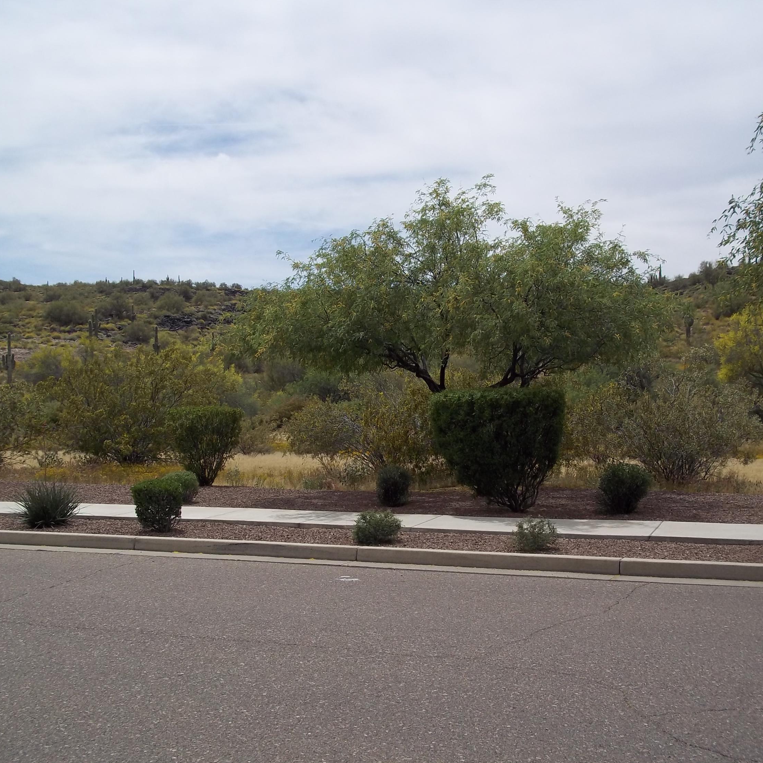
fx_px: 1072
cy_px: 384
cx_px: 397
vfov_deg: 39.2
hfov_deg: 39.2
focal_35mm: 43
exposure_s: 1/400
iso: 80
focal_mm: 6.5
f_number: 8
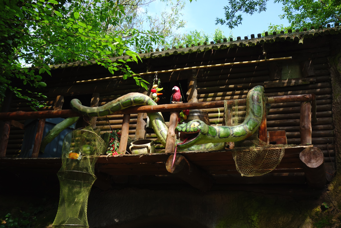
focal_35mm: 40
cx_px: 170
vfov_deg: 33.4
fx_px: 379
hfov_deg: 48.5
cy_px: 114
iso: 125
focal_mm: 14.93
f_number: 2.8
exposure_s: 1/800
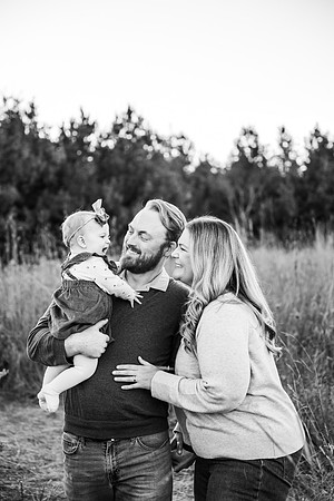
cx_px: 167
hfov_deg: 23.8
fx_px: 793
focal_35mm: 57
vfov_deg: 35.1
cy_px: 250
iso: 640
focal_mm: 57
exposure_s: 1/640
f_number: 2.8
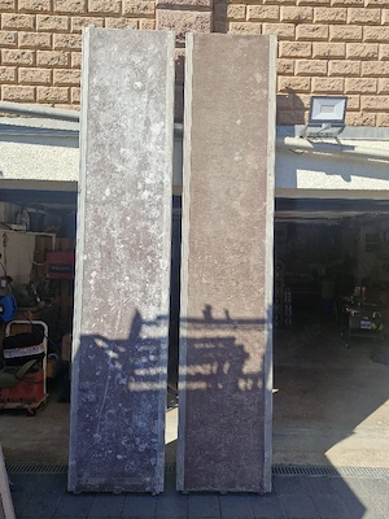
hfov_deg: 58.9
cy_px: 260
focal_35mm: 23
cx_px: 194
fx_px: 345
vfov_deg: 73.9
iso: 50
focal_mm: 5.54
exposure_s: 1/1000
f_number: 1.8
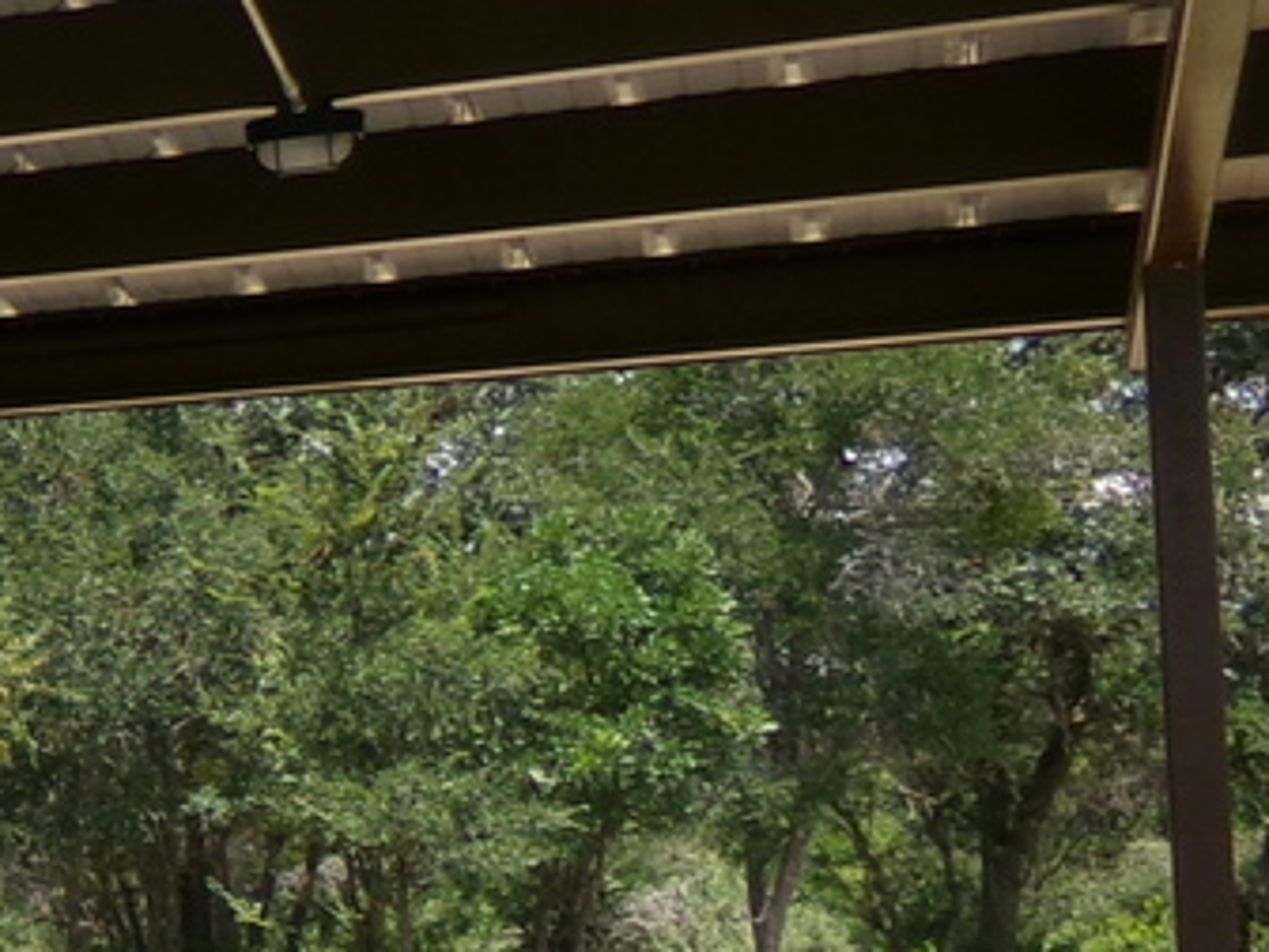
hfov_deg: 15.0
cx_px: -1382
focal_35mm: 103
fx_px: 3776
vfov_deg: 14.3
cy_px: 657
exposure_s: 1/480
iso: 100
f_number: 3.7
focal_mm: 4.3
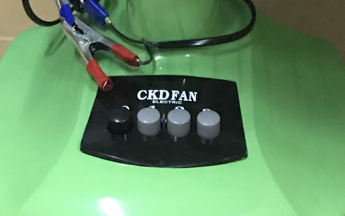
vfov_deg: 11.6
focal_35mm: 101
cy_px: -226
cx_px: 151
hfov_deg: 20.6
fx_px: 950
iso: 80
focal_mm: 3.99
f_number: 1.8
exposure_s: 1/4
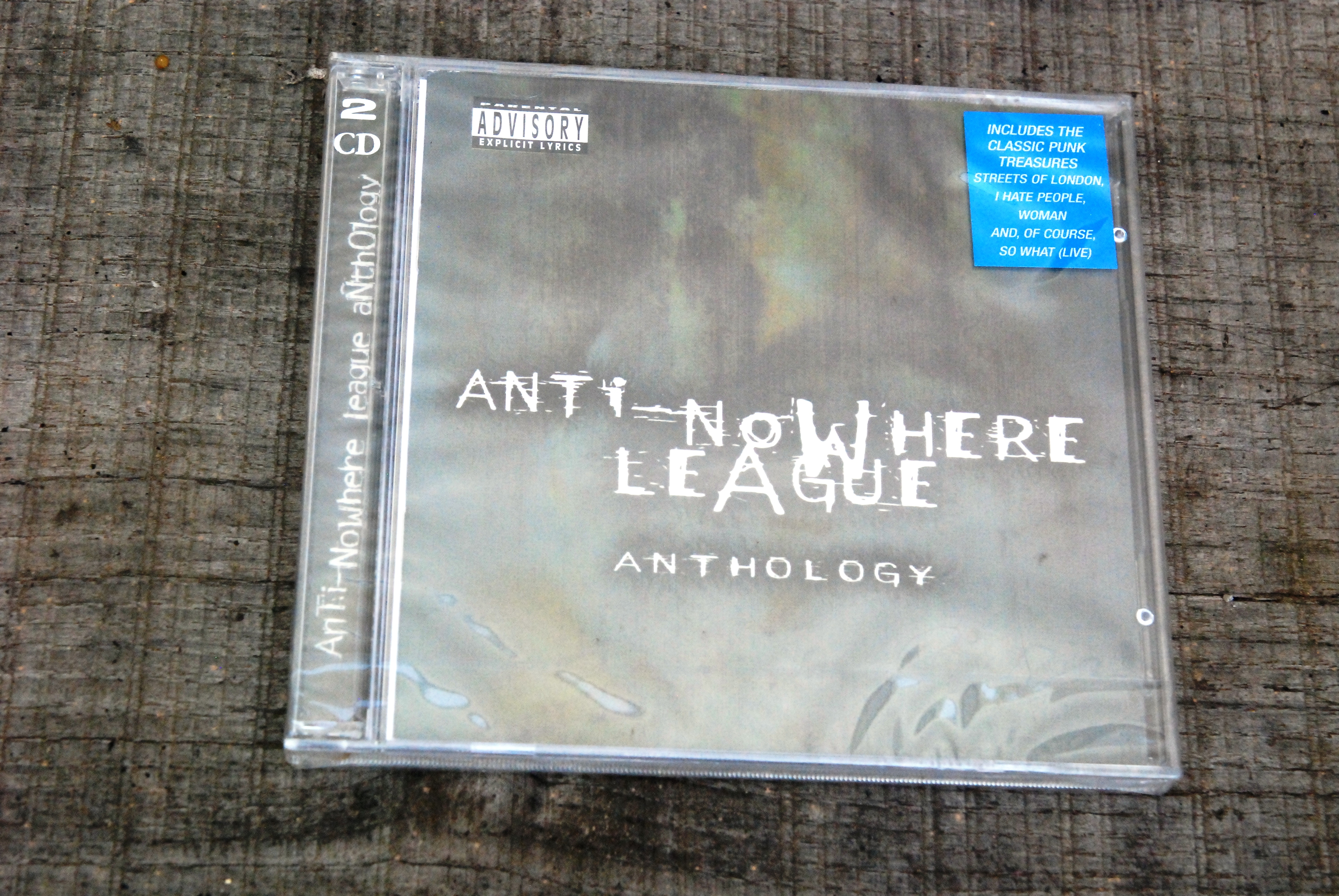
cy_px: 448
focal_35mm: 75
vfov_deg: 18.2
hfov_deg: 27.0
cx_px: 670
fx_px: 2793
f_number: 10
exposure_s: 1/320
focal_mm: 50
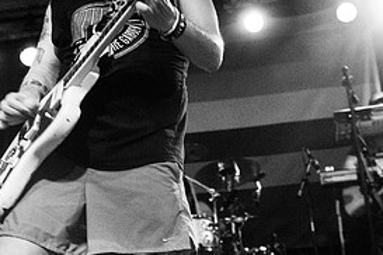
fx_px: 543
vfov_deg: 26.5
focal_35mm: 51
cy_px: 118
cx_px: 210
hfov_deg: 38.8
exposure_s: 1/100
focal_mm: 24
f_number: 3.2
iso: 6400
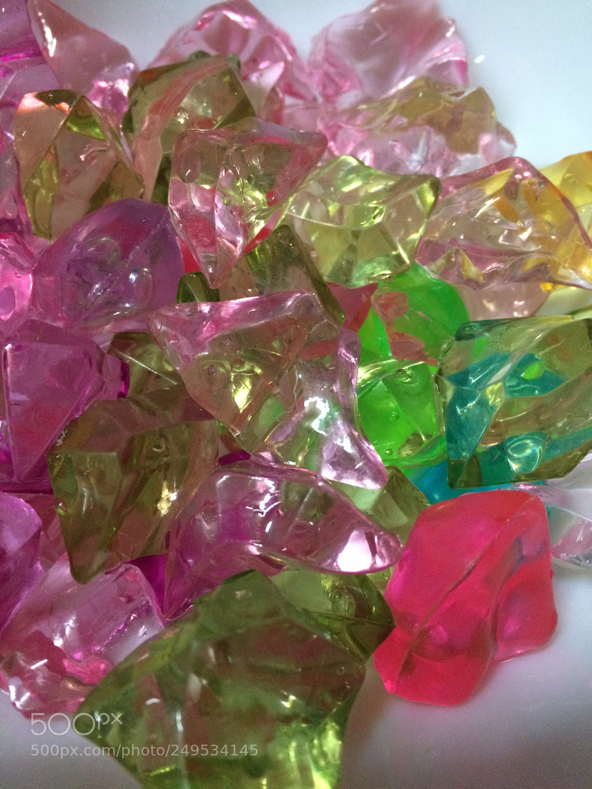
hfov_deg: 48.2
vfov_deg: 61.7
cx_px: 296
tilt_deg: -64.7
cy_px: 394
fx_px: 661
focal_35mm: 29
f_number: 2.2
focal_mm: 4.15
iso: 320
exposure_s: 1/30
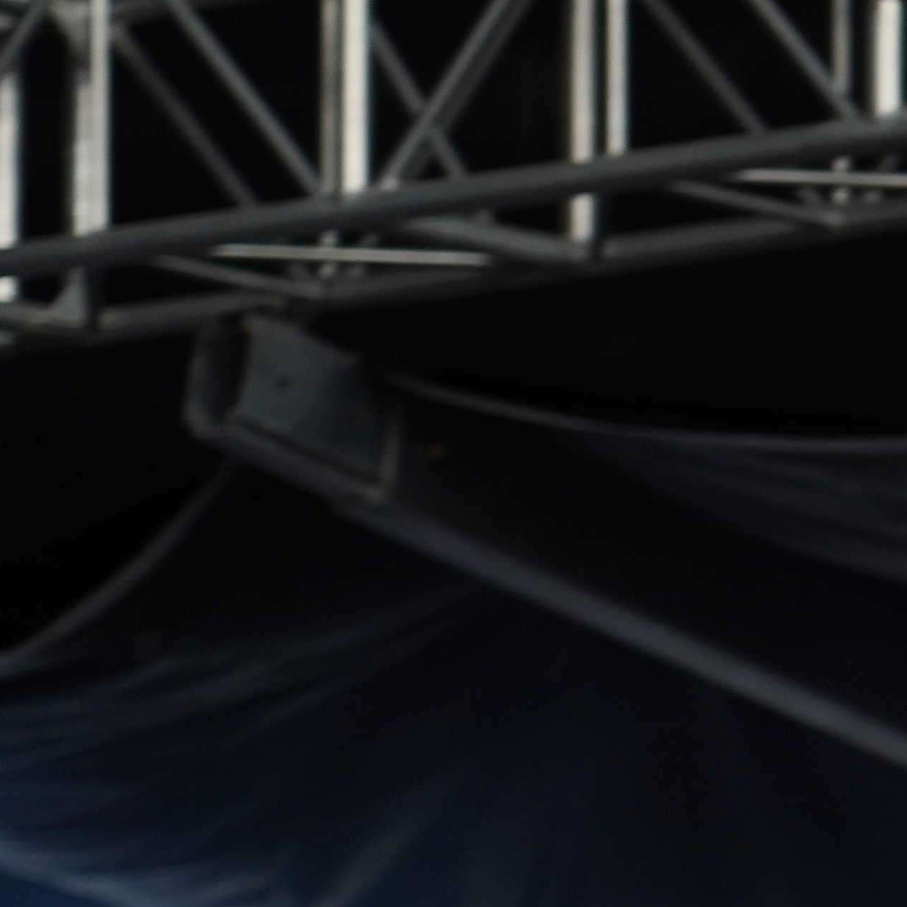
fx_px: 12480
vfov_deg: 4.1
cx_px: 2033
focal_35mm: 421
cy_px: 1133
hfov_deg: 4.1
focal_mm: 105
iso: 640
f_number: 4
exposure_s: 1/125
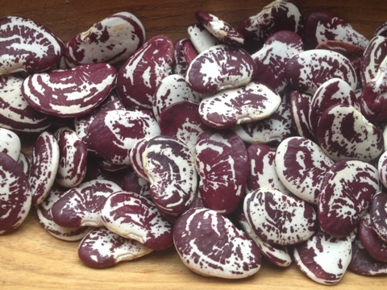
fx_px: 570
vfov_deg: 28.4
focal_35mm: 51
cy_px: 105
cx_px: 199
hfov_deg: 37.5
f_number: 2.4
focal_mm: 4.28
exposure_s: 1/20
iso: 80
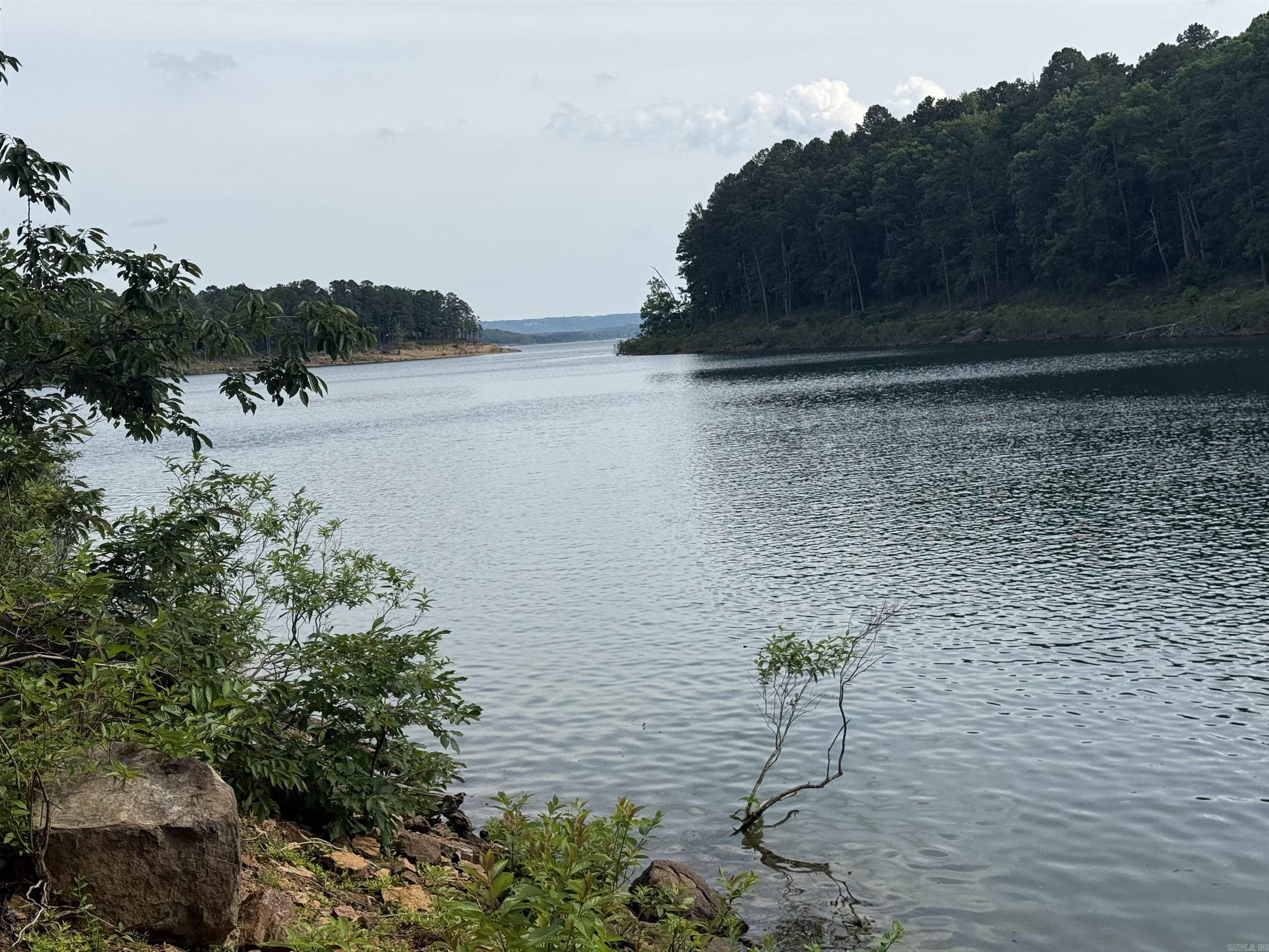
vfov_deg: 30.3
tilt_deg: -5.0
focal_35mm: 48
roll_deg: +3.5
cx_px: 634
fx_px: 1760
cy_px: 476
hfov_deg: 39.7
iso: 80
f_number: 1.78
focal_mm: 6.76
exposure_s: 1/7143
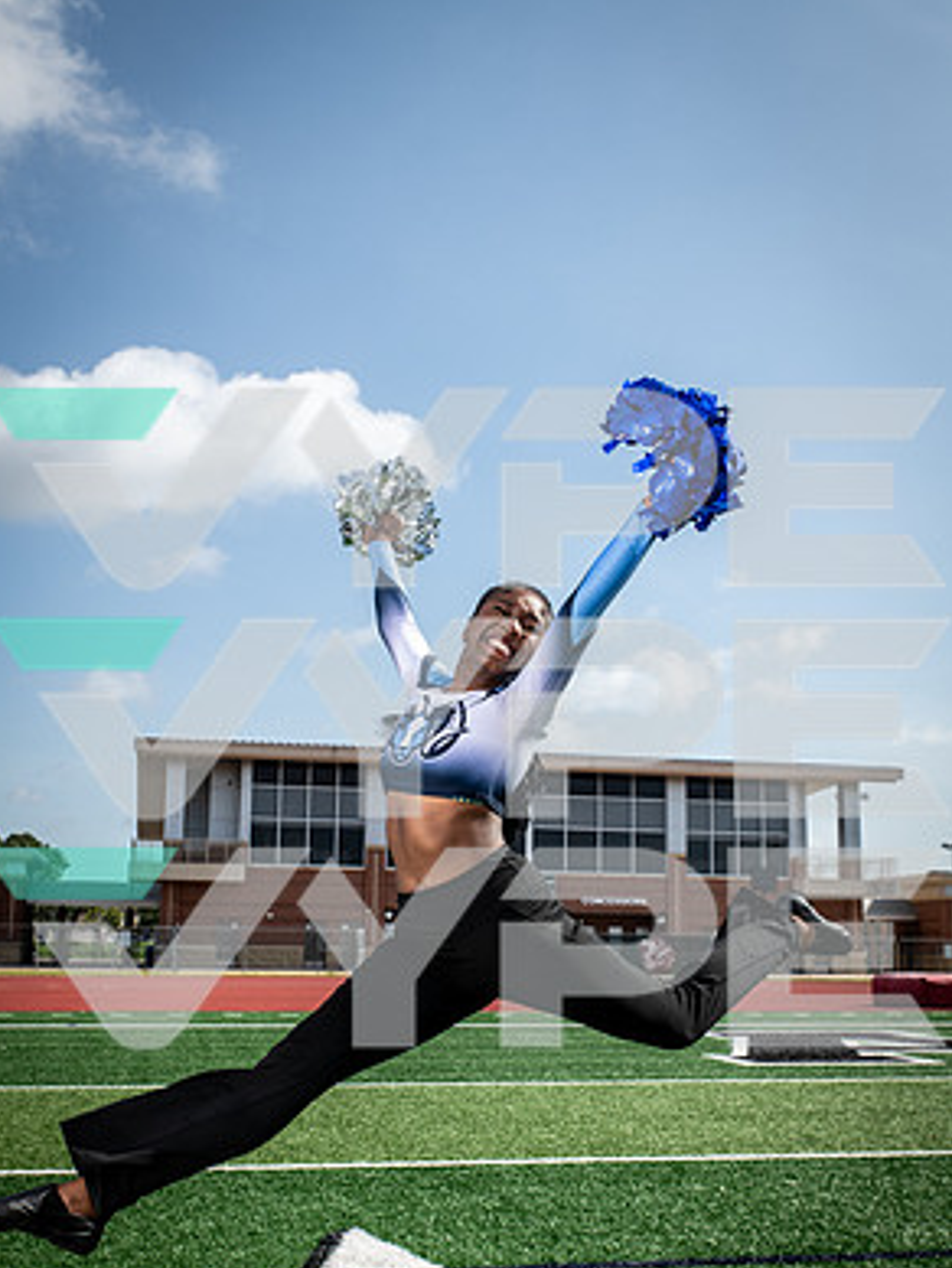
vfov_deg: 46.7
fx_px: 1466
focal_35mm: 40
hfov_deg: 36.0
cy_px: 720
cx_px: 469
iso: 125
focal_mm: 36
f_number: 7.1
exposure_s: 1/400
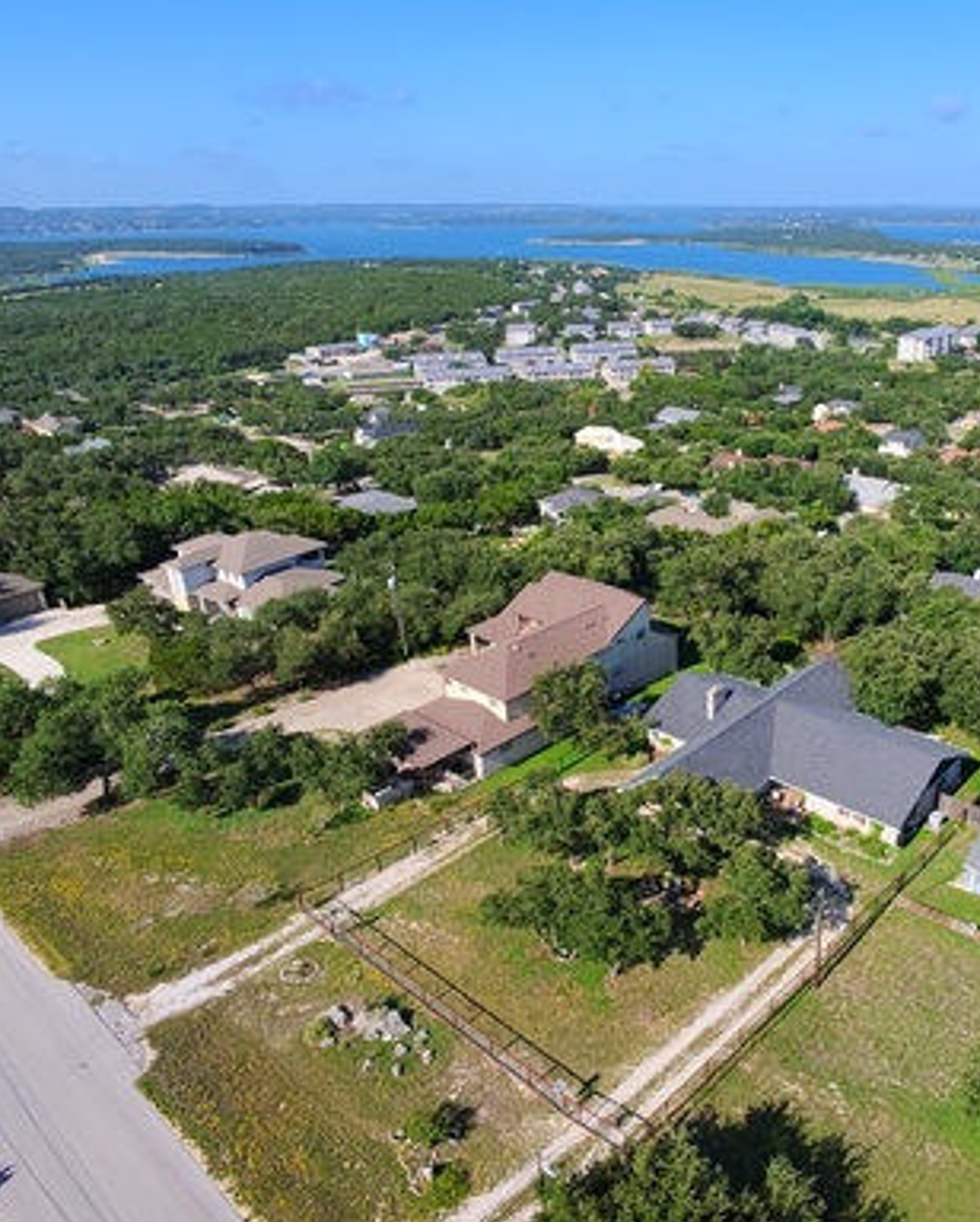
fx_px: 941
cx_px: 678
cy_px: 621
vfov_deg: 66.0
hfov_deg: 53.6
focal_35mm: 26
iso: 102
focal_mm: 16
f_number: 2.55
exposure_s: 1/1171
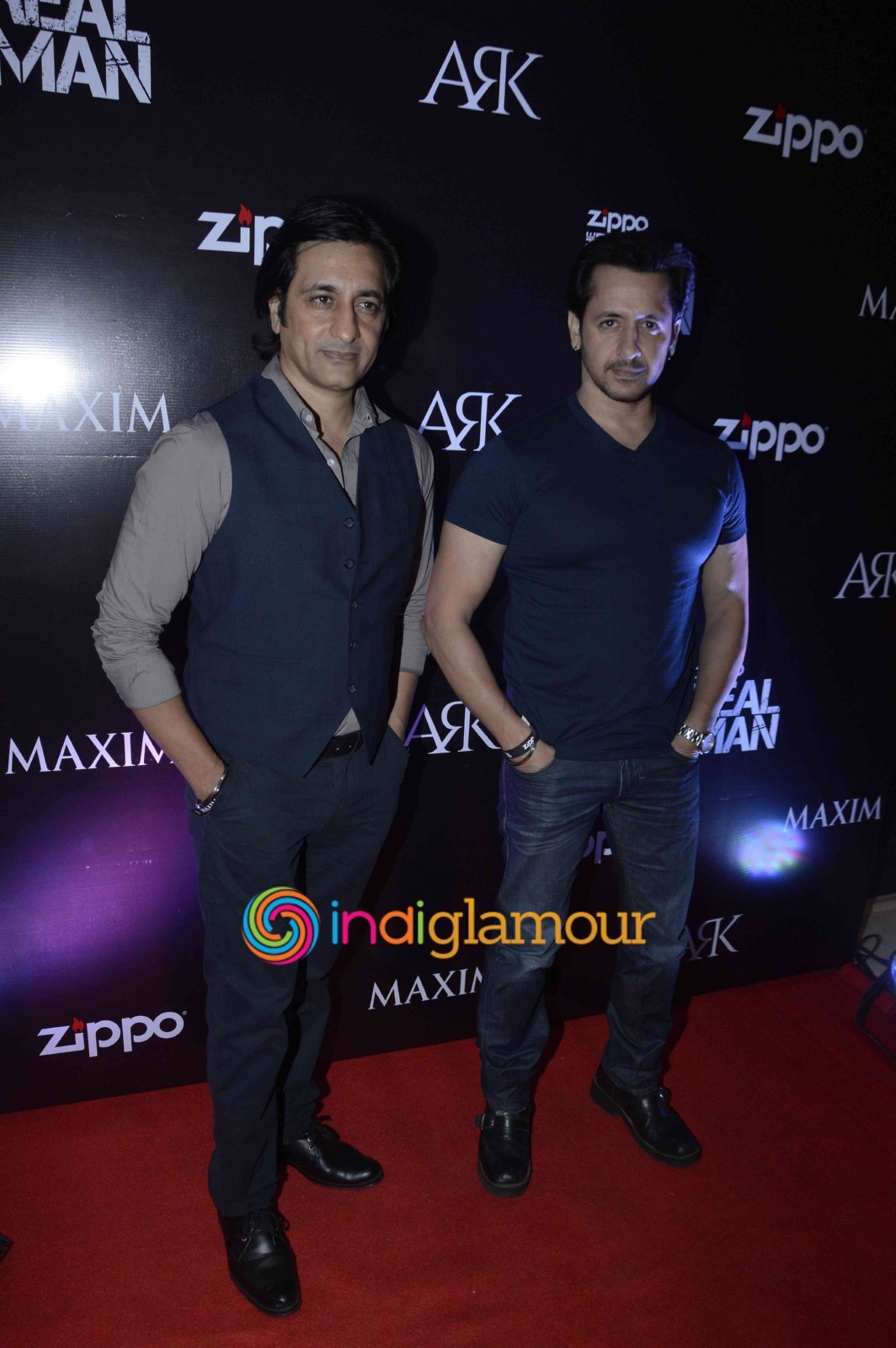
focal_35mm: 27
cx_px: 448
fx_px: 1010
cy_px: 674
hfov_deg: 47.9
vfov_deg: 67.4
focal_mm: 18
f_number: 8
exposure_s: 1/160
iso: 800
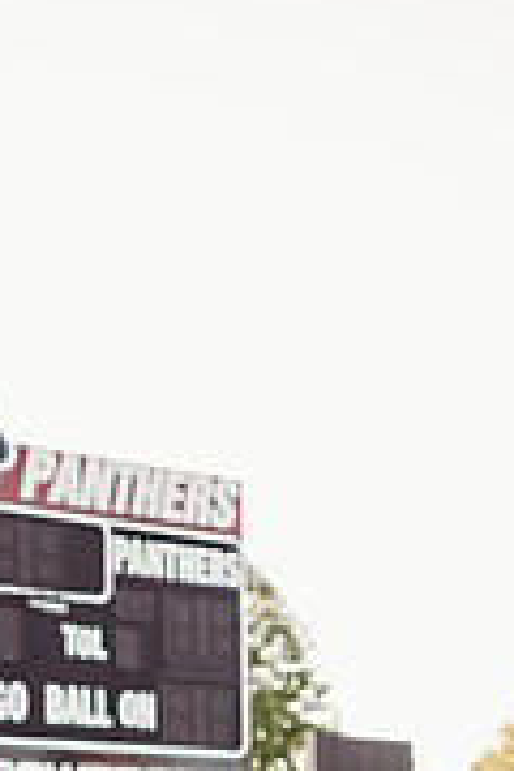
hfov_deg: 22.5
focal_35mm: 60
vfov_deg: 28.8
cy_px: 934
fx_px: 1285
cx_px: 176
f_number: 2
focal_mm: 24
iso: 125
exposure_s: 1/500
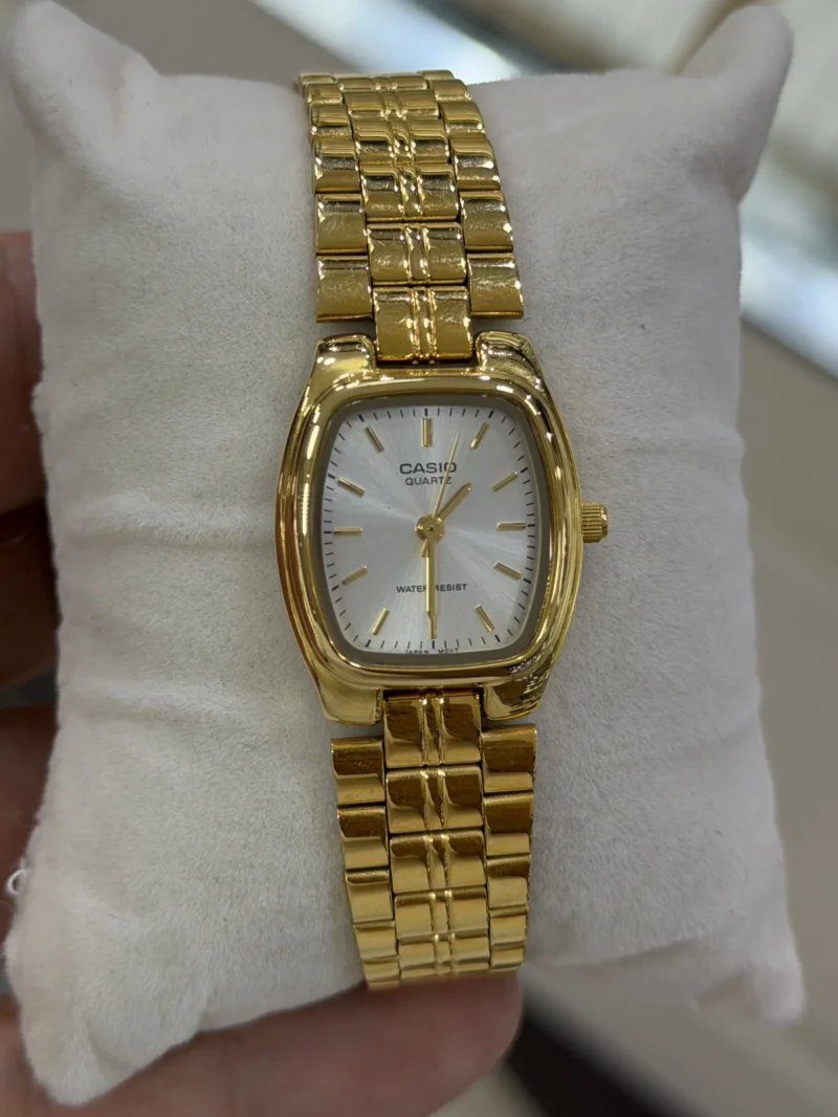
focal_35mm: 48
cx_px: 419
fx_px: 1549
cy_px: 558
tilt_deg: -62.7
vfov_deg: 39.6
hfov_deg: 30.3
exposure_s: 1/652
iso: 80
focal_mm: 6.76
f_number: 1.78
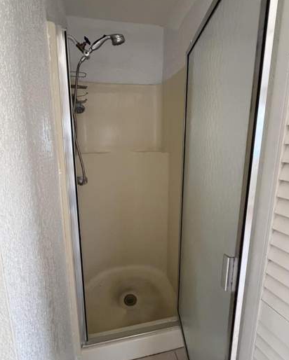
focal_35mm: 17
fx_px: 182
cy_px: 174
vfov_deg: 89.6
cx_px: 133
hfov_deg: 76.9
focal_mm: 2.22
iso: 320
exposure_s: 1/71
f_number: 2.2
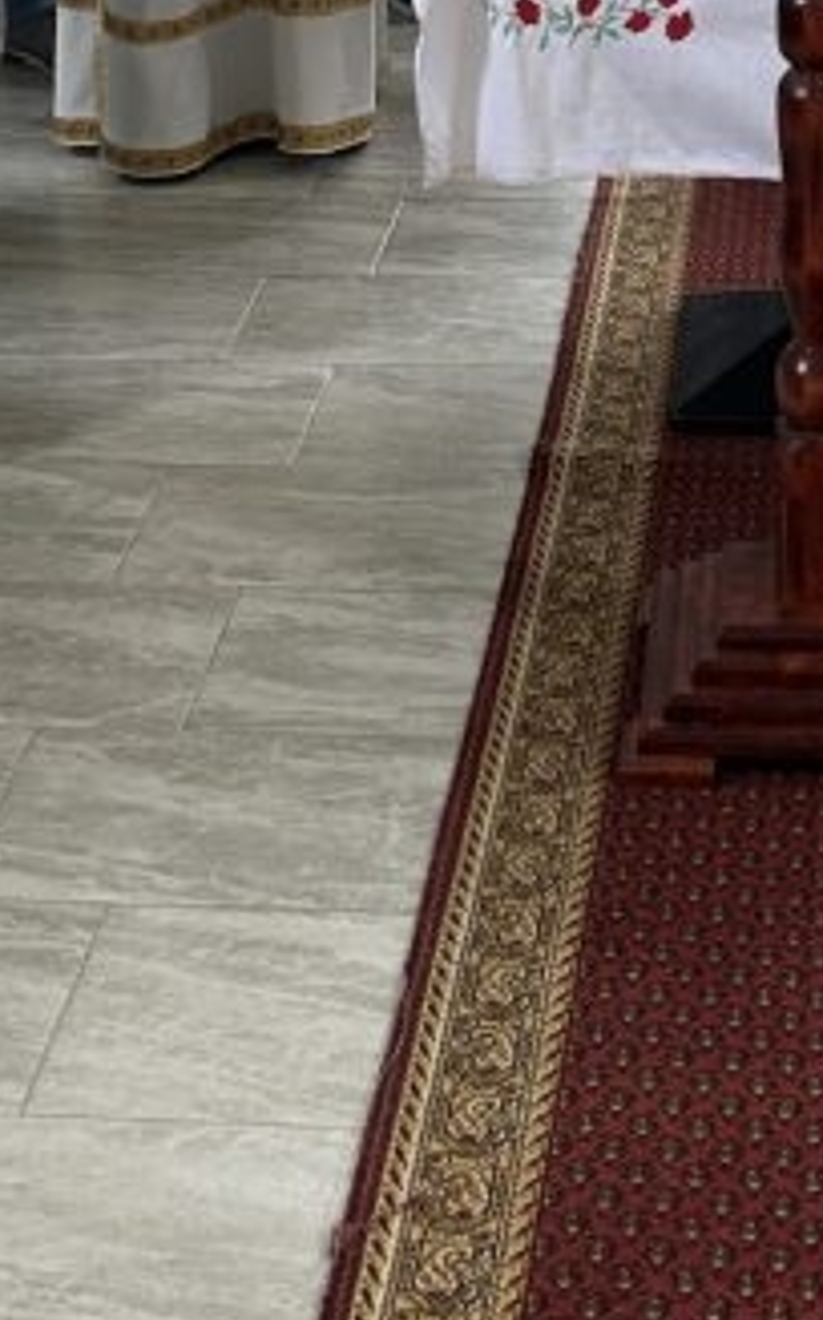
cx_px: 645
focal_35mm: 91
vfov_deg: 21.1
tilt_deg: -7.5
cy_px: -287
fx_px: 3270
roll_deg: +1.4
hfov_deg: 14.3
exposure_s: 1/121
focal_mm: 5.7
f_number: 1.5
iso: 80
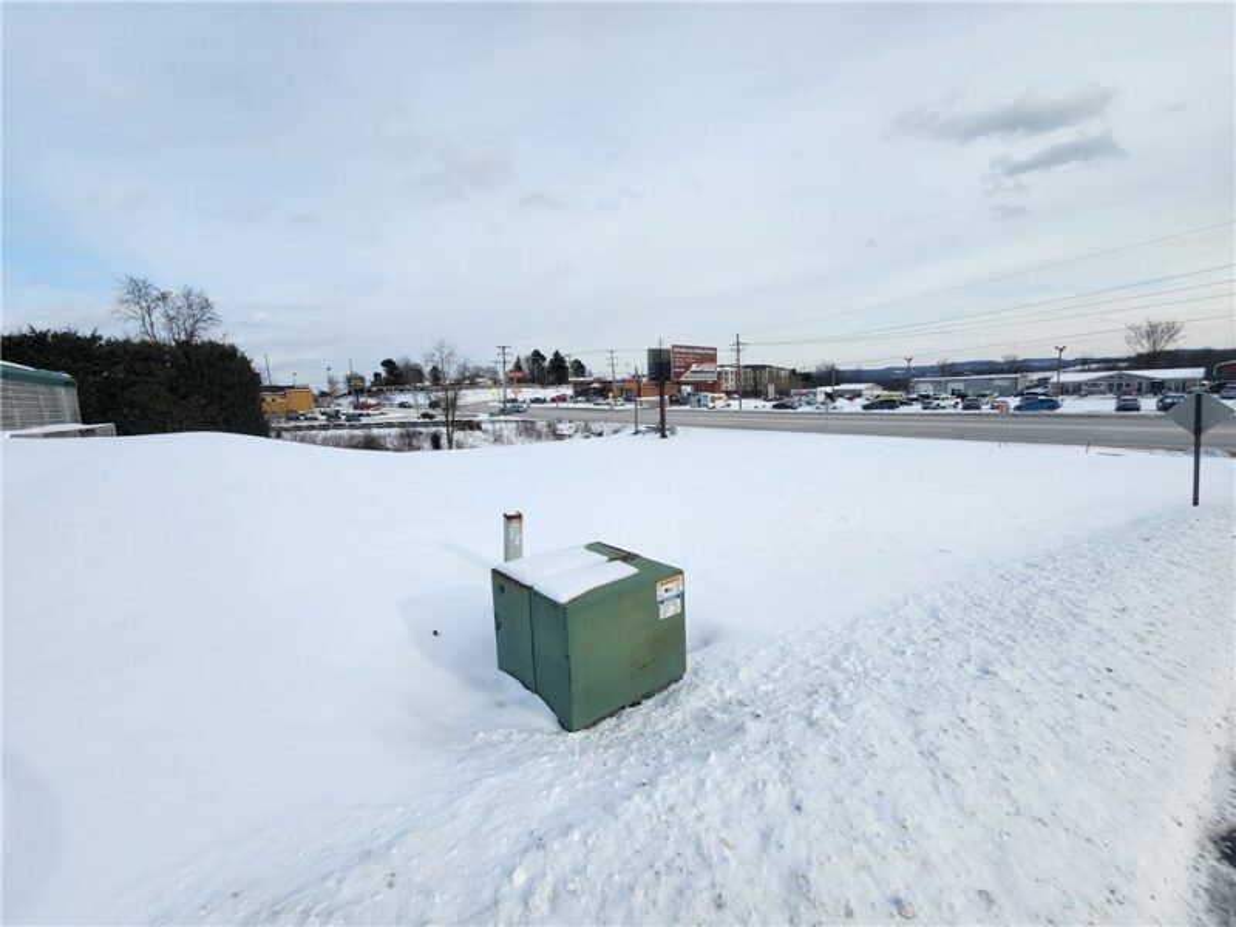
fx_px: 464
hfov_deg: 106.2
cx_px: 618
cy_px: 464
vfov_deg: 89.9
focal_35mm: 13
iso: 50
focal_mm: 2.2
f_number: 2.2
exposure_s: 1/2111
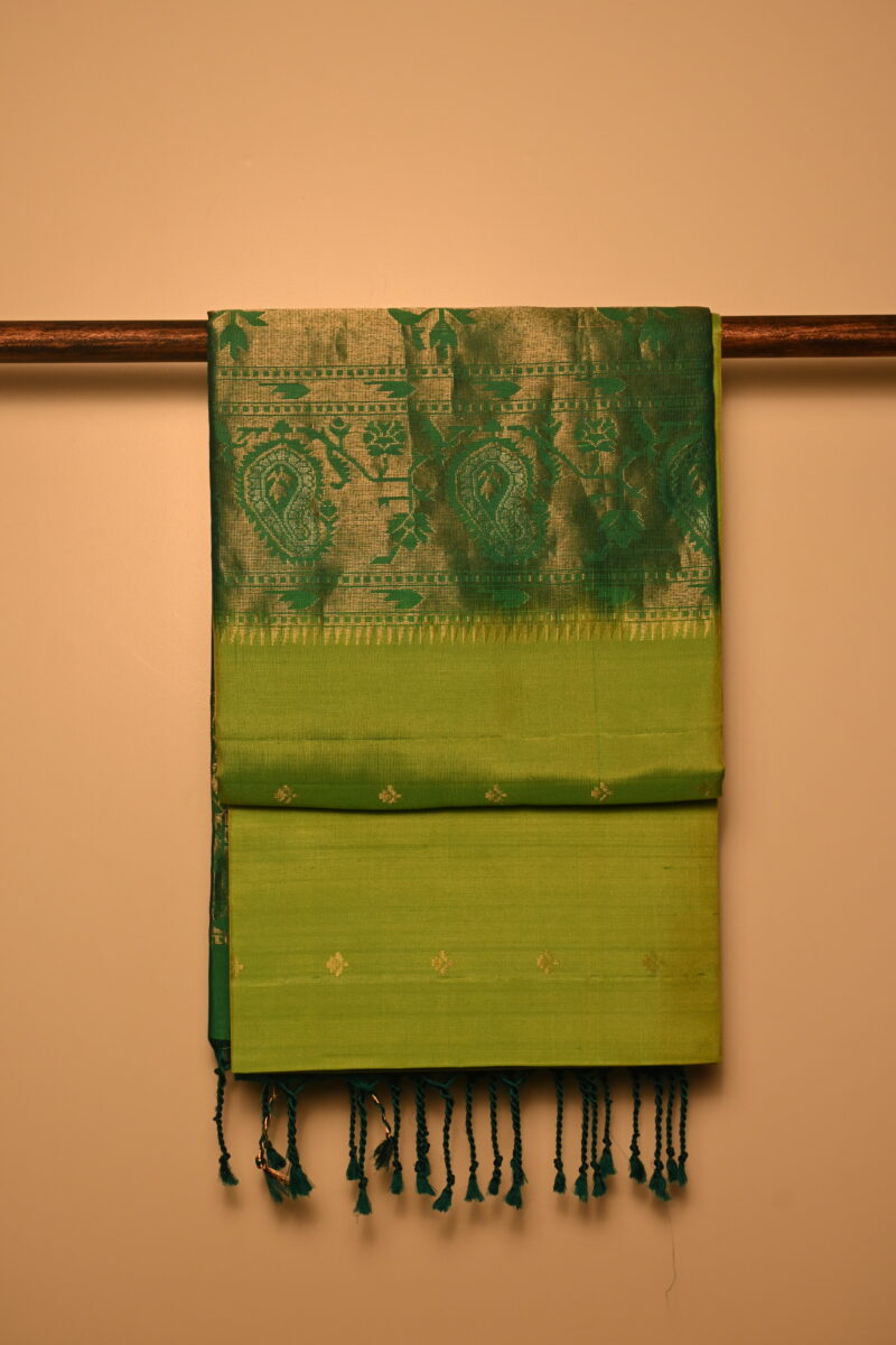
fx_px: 2072
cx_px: 448
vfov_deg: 35.9
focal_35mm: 56
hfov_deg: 24.4
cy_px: 672
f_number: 6.3
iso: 400
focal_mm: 37
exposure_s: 1/100
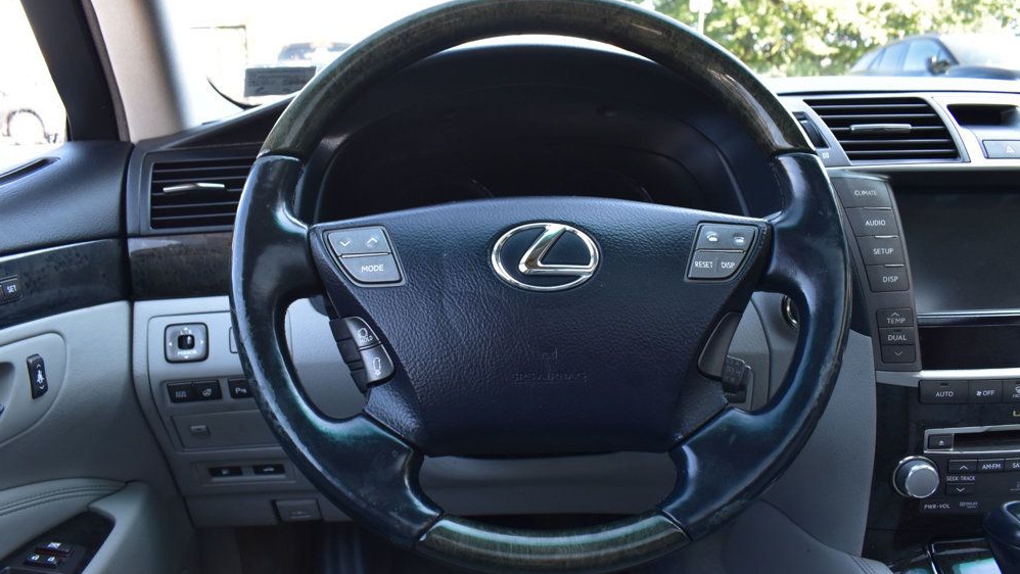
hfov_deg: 66.0
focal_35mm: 29
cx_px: 517
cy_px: 310
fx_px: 785
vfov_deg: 40.2
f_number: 7.1
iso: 400
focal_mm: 18
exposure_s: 1/30
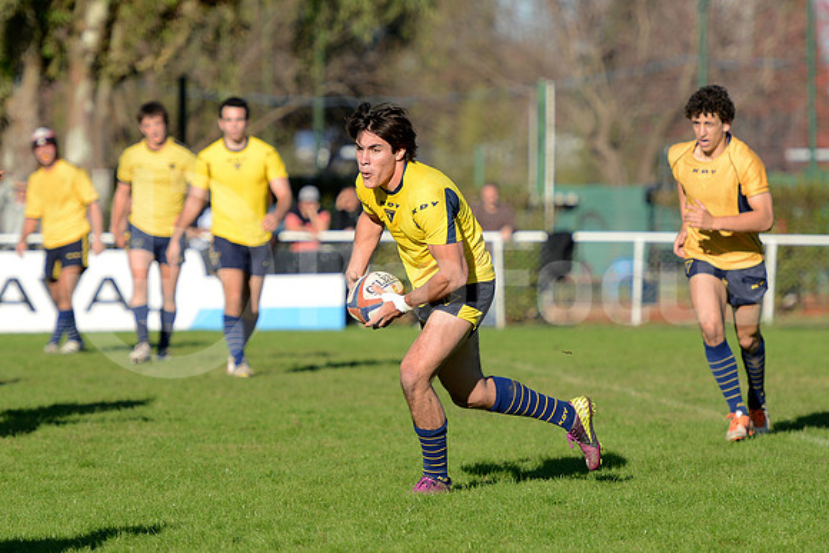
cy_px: 276
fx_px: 4837
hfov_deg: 9.8
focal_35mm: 210
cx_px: 414
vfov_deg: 6.5
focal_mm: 210
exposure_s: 1/1250
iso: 320
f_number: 4
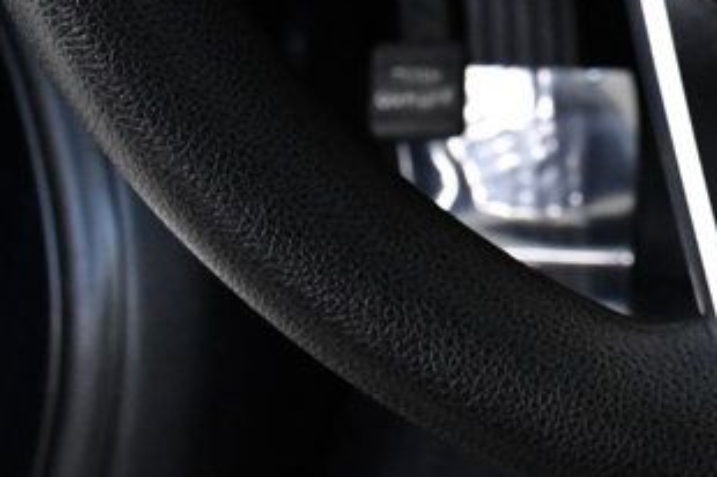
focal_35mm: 119
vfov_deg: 11.2
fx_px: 2368
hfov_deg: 16.1
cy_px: -116
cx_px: 981
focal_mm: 24
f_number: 8
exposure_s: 1/100
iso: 2500
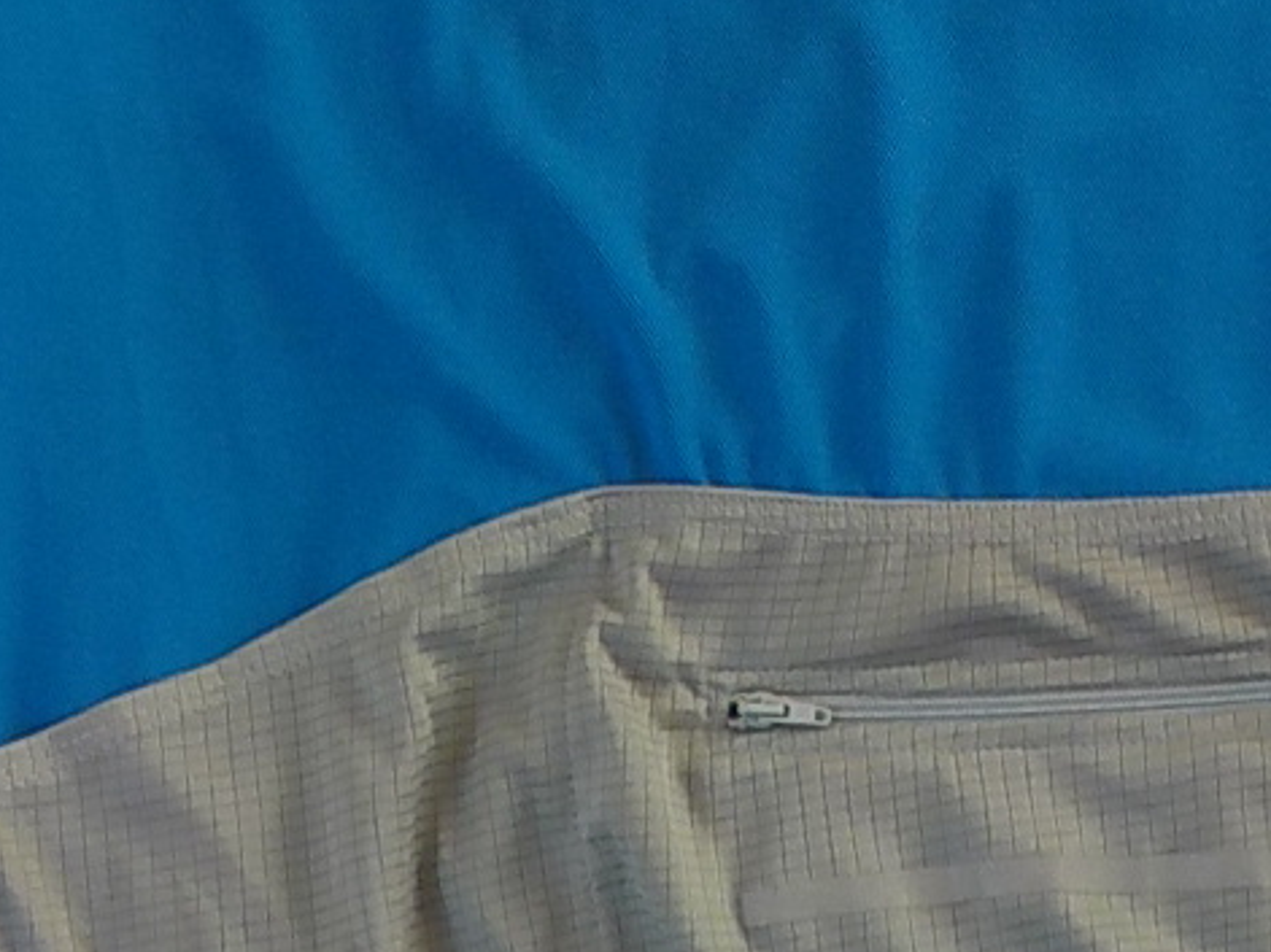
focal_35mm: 102
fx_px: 3744
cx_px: 974
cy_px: -11
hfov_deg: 19.1
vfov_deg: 14.3
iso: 125
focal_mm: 4.1
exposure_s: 1/100
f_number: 3.3
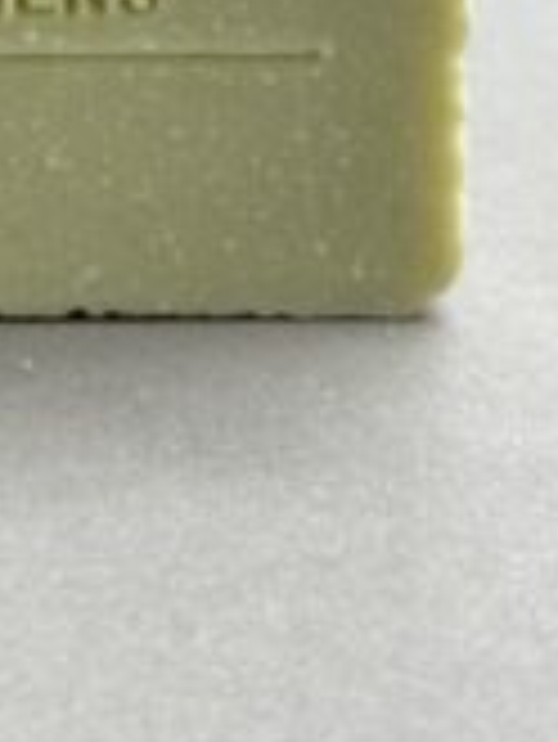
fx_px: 2919
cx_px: -45
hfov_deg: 10.8
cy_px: -268
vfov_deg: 13.8
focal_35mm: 136
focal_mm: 6.86
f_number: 1.78
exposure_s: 1/50
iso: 125
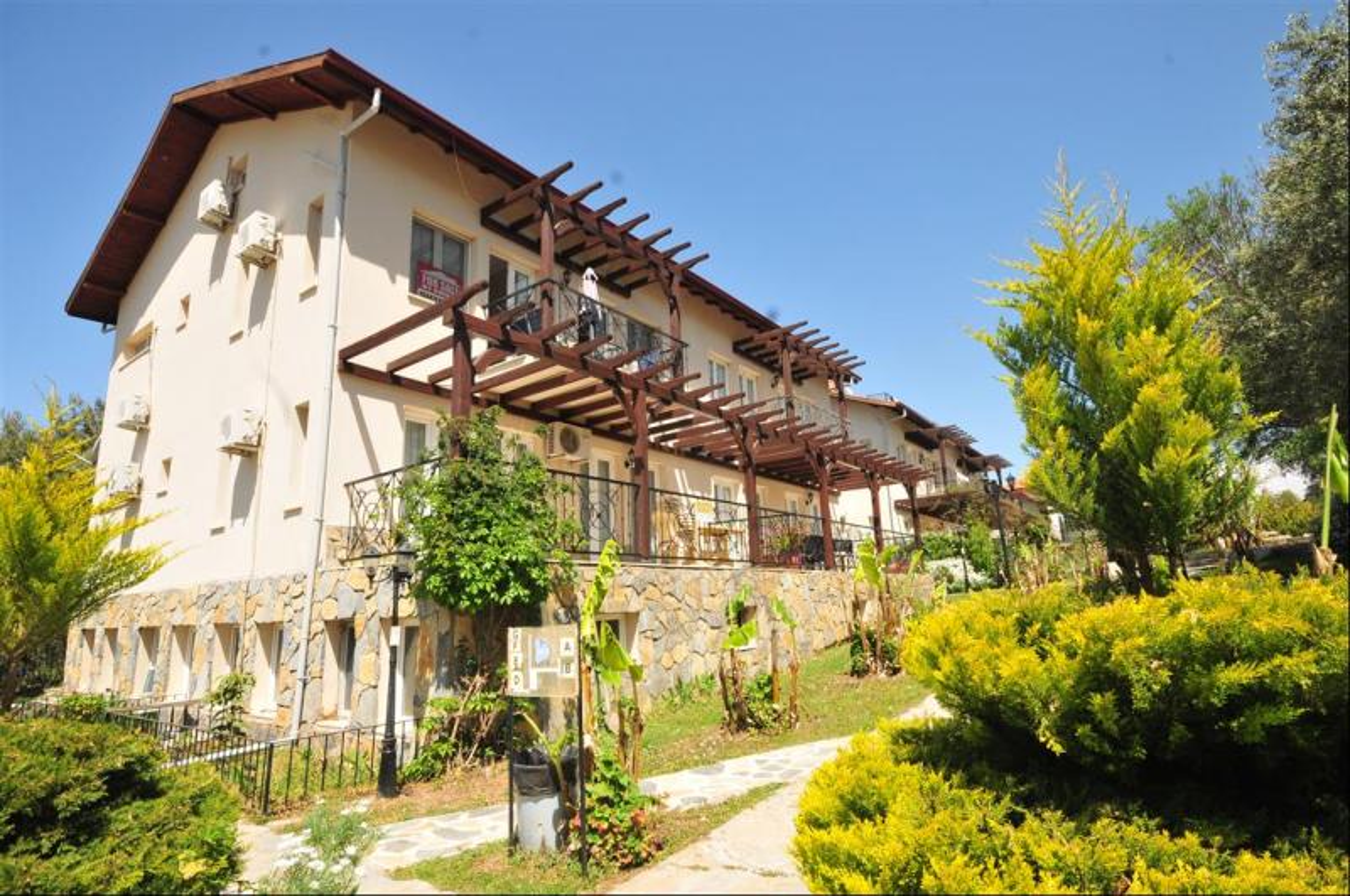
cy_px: 448
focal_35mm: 18
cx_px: 675
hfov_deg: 90.1
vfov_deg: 67.2
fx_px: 674
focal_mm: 12
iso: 400
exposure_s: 1/250
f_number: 13
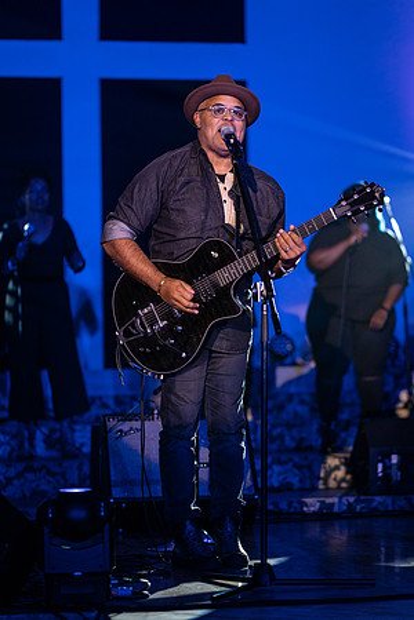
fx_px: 1466
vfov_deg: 23.9
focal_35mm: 85
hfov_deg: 16.1
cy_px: 310
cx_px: 207
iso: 2000
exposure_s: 1/500
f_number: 2.2
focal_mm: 85
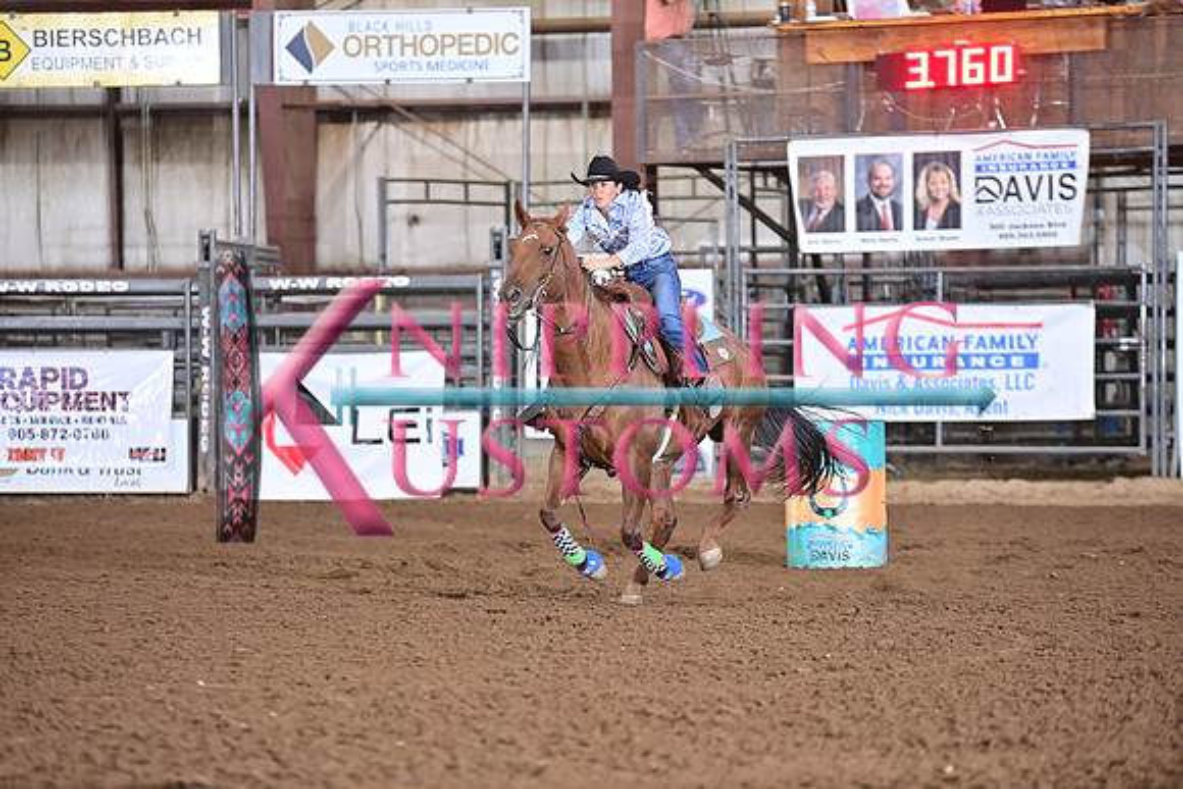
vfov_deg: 7.9
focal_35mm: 175
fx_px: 5752
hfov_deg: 11.7
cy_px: 394
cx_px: 592
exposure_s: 1/250
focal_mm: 175
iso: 1600
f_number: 3.2
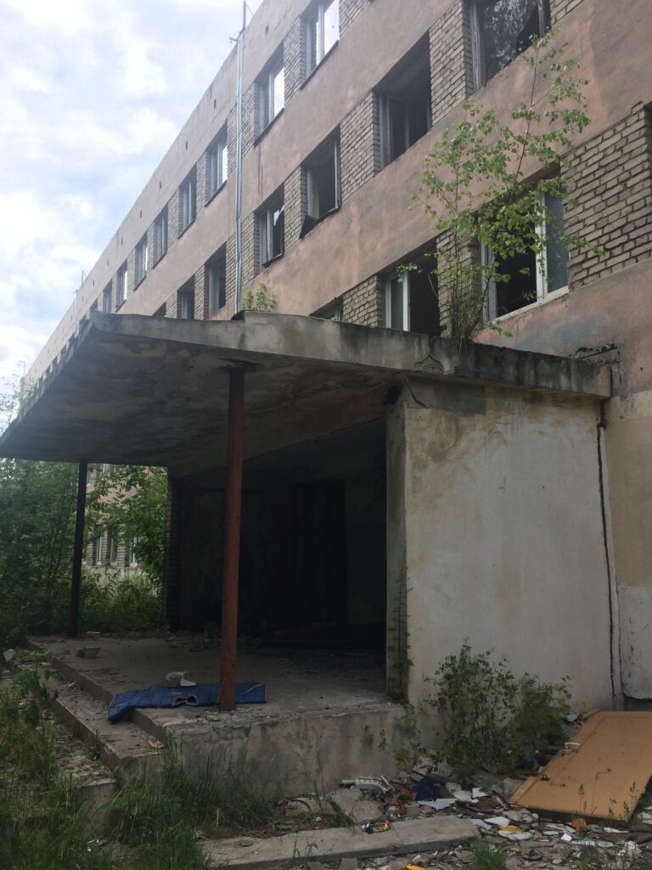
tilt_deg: +8.8
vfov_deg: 61.7
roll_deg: -0.1
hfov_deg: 48.2
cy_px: 435
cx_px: 326
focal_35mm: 29
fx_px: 728
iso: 32
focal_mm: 4.15
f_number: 2.2
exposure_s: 1/461
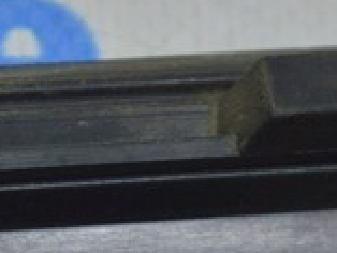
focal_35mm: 323
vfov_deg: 4.6
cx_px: -135
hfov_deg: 6.1
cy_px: 445
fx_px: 3147
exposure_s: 1/40
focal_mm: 55
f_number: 5.6
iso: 400
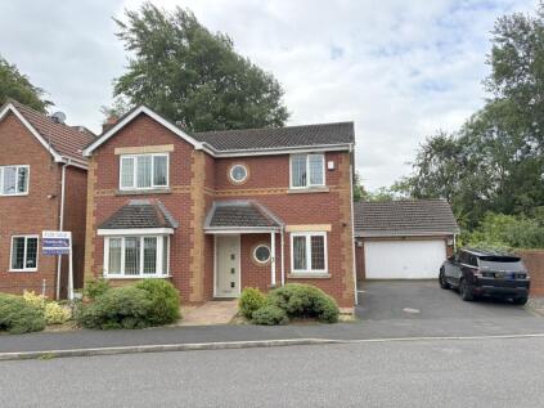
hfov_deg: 67.3
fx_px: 408
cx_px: 272
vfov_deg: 53.0
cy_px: 204
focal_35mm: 26
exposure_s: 1/2865
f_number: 1.6
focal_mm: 5.96
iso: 64
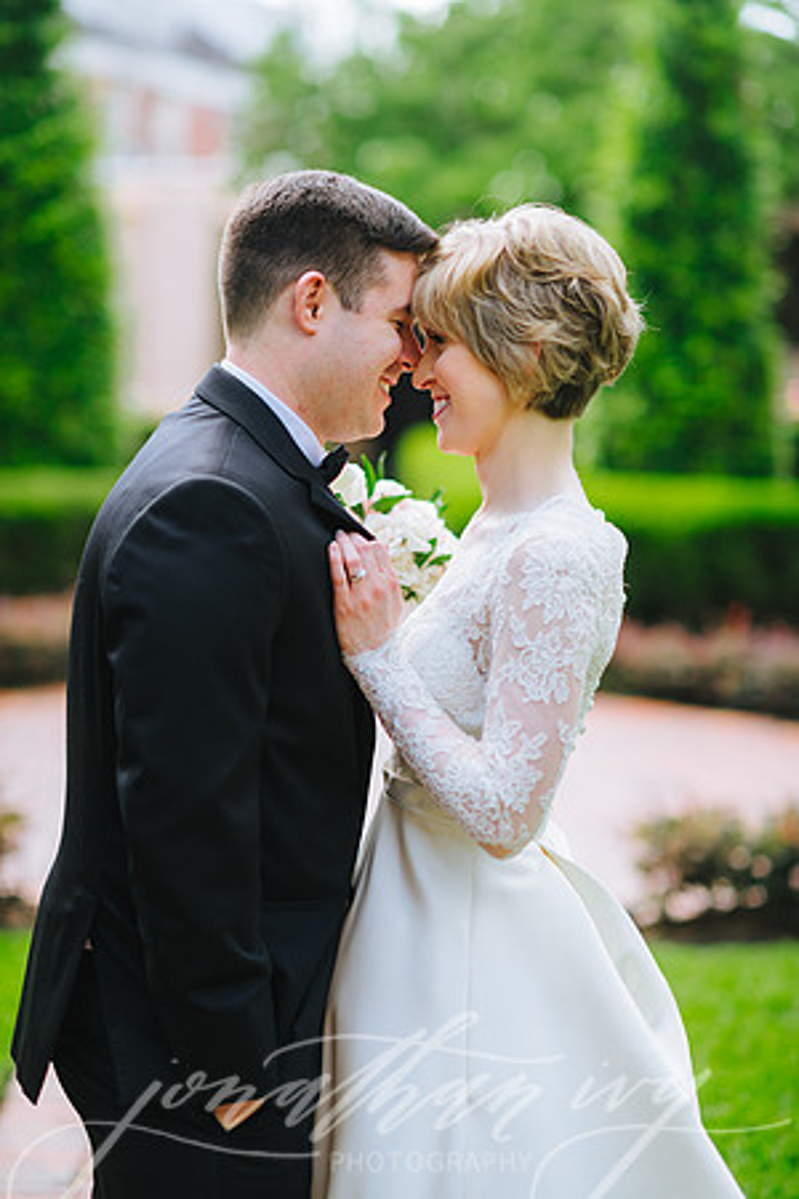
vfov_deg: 23.9
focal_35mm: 85
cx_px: 400
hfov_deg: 16.1
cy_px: 600
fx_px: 2830
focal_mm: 85
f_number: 2
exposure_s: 1/500
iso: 100
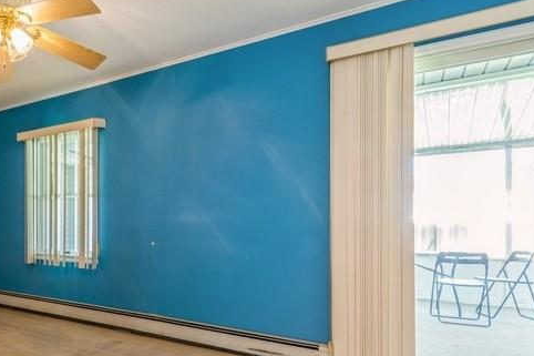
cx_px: 79
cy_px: 211
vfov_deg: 46.2
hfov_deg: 58.4
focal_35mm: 28
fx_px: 415
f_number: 11
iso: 400
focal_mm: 15
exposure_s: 1/2.5
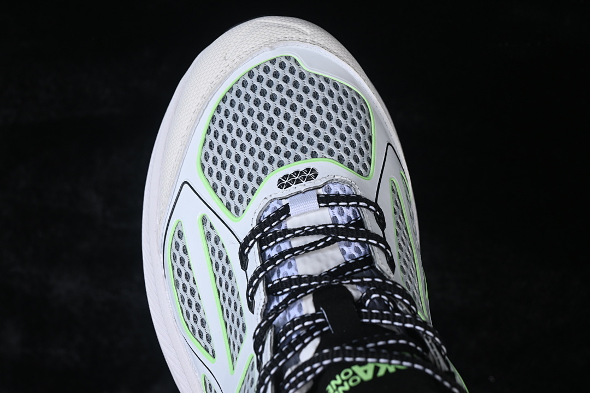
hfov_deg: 28.1
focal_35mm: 72
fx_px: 1180
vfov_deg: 18.9
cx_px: 295
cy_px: 196
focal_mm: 48
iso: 160
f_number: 7.1
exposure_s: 1/80
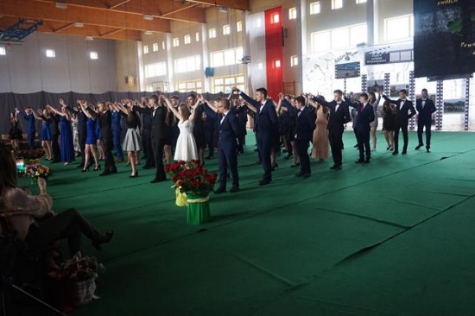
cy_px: 158
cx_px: 238
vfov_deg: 41.7
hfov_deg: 59.5
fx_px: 415
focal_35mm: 32
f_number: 4
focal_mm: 21
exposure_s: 1/160
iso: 2000
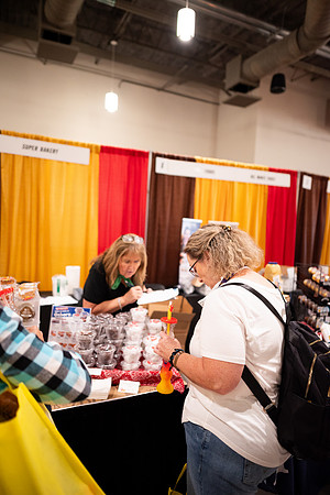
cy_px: 248
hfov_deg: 53.1
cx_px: 165
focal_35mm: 24
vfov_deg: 73.7
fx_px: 330
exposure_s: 1/200
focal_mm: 24
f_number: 1.8
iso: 1250
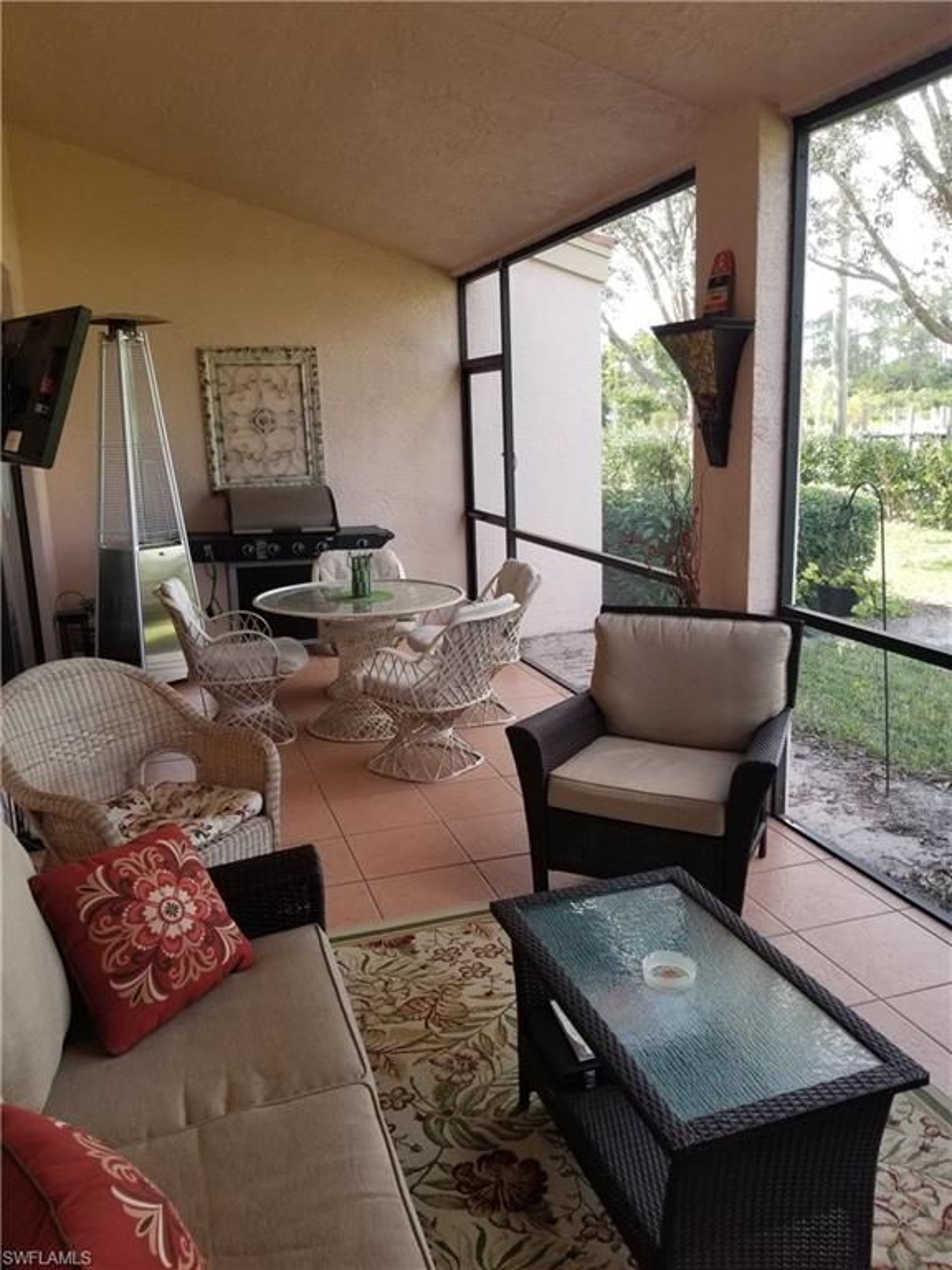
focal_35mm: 26
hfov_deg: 53.1
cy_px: 635
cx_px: 476
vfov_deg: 67.3
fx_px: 953
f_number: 1.7
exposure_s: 1/134
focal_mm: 4.25
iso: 50
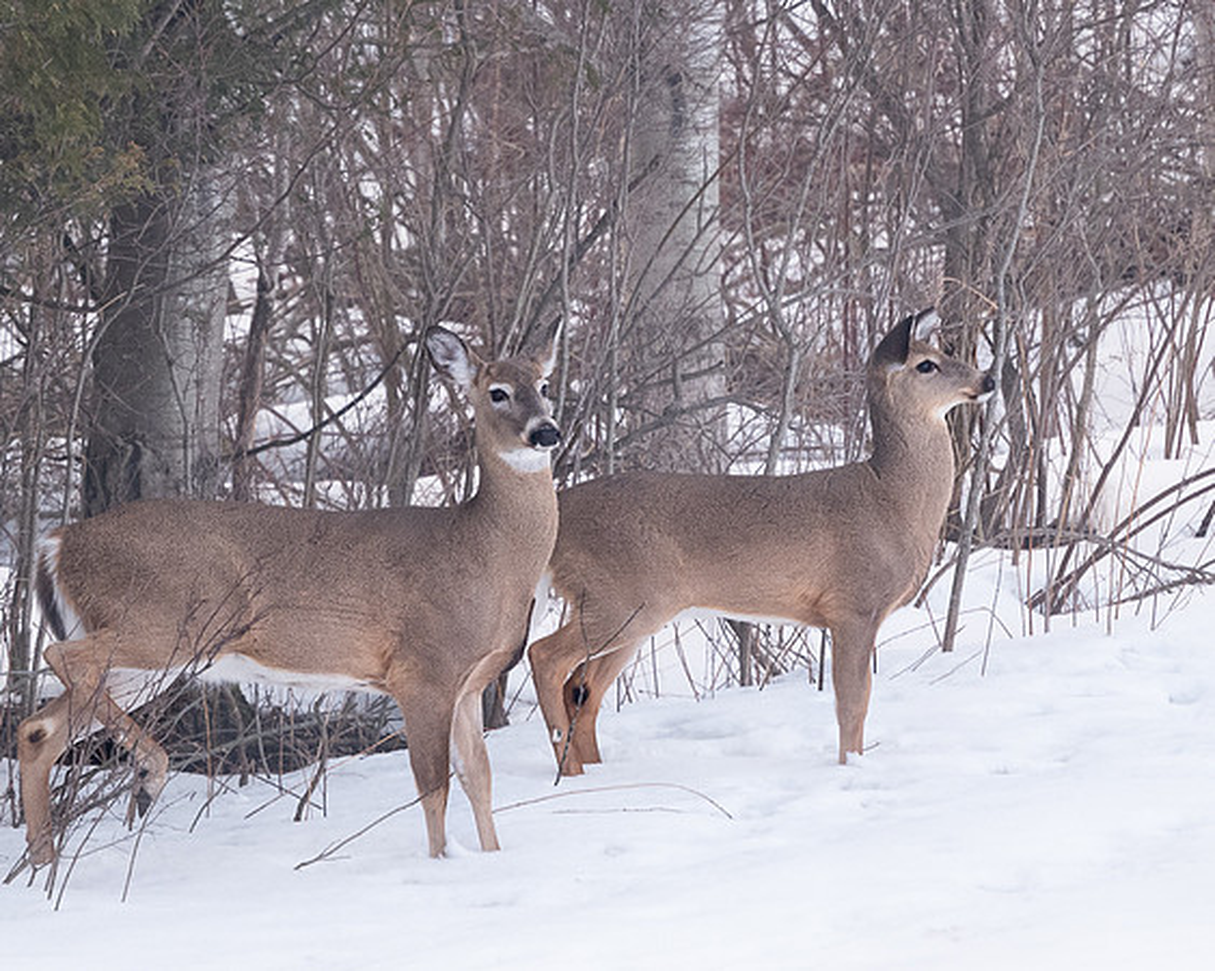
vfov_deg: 1.4
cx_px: 749
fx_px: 39737
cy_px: 547
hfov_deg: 1.8
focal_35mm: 1105
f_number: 5.6
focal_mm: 420
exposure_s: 1/800
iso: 1000
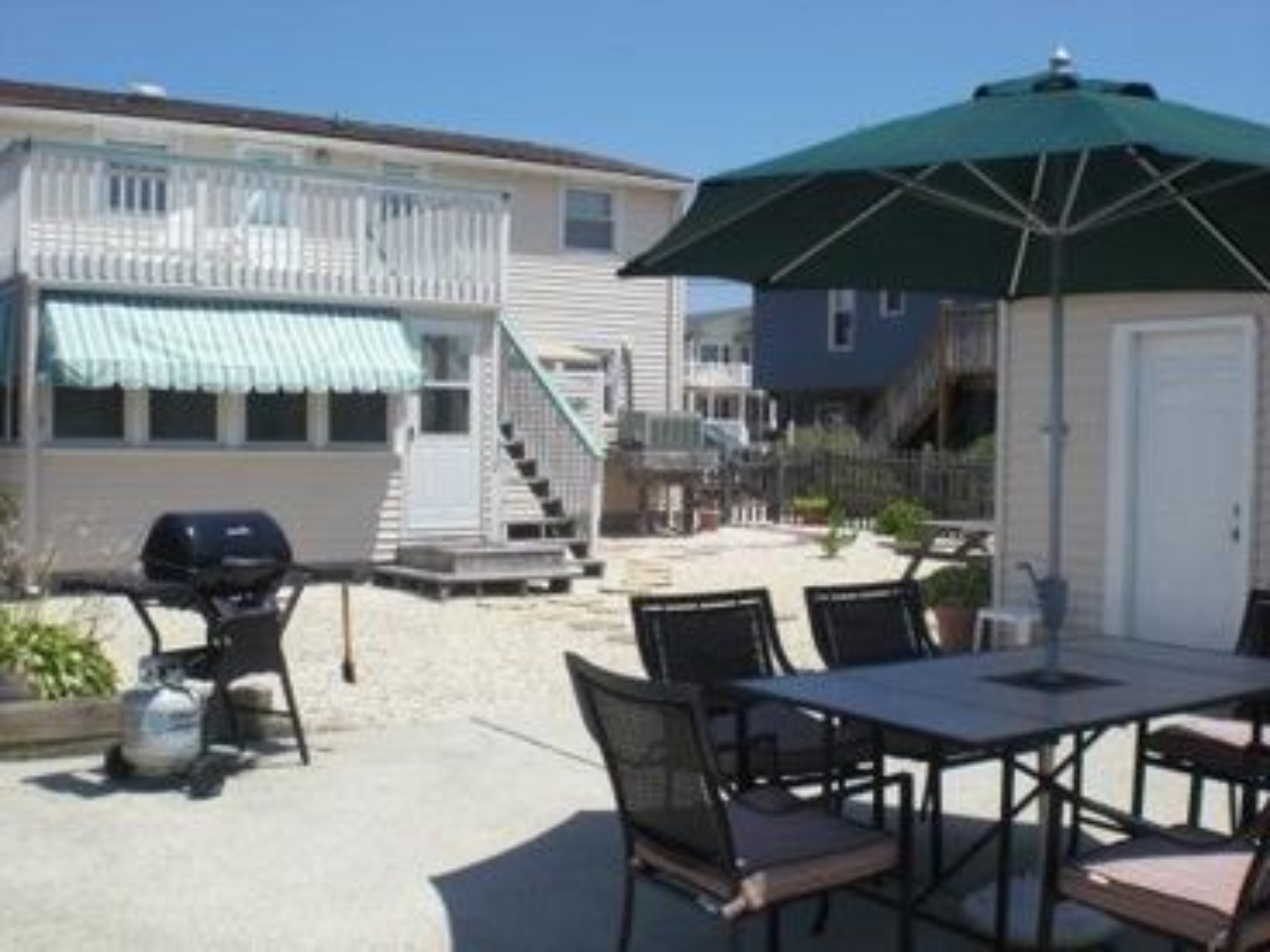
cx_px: 635
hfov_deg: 49.0
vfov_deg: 37.7
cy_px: 476
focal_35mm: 38
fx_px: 1394
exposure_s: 1/500
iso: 64
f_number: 5.6
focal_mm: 6.3
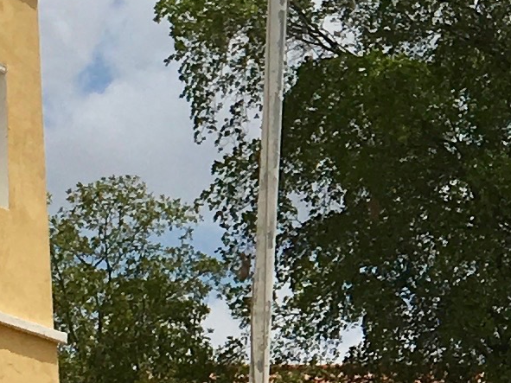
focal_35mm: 198
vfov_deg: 7.5
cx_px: 936
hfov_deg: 9.5
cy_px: 122
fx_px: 2922
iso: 25
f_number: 2.2
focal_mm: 4.15
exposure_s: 1/4525
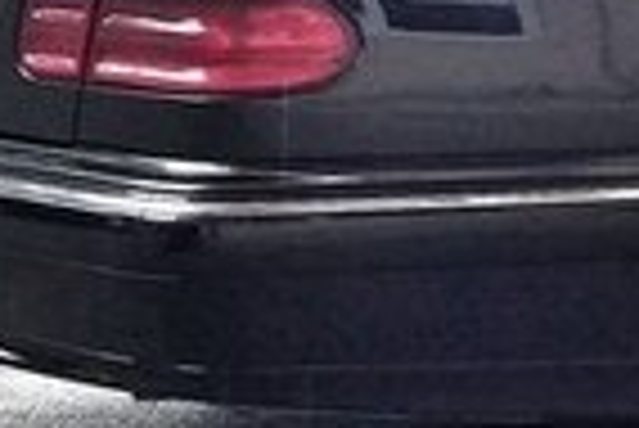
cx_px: 1066
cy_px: -106
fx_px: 2665
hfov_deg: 12.7
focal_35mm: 150
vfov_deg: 9.0
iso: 40
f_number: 2.2
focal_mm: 3.3
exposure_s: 1/128
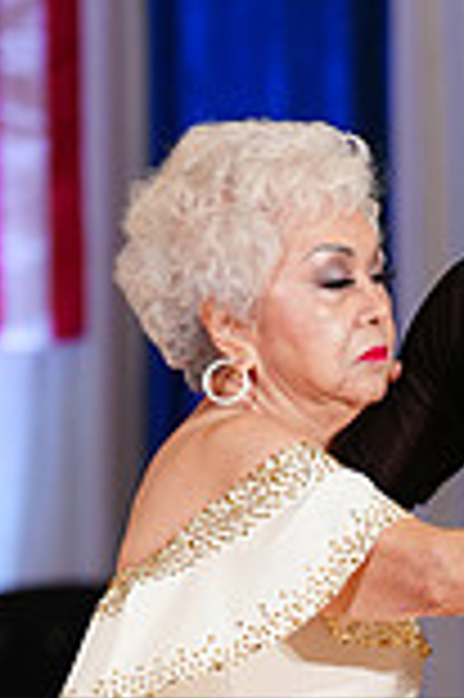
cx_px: 444
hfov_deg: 4.1
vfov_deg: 6.1
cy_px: 851
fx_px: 6471
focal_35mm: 334
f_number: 2.8
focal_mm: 89
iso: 1600
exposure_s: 1/400
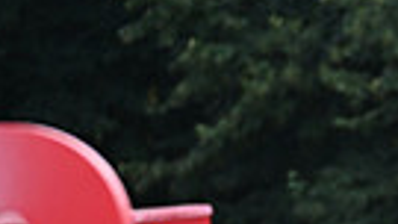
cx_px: 790
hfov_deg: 1.6
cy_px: 293
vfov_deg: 0.9
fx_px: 14260
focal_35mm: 1351
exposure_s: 1/1250
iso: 640
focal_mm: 300
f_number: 5
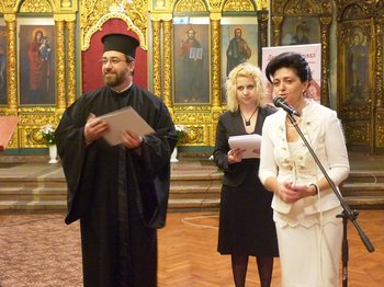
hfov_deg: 38.9
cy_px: 144
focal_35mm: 49
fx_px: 543
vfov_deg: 29.6
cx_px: 192
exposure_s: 1/10
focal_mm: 6.4
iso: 400
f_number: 3
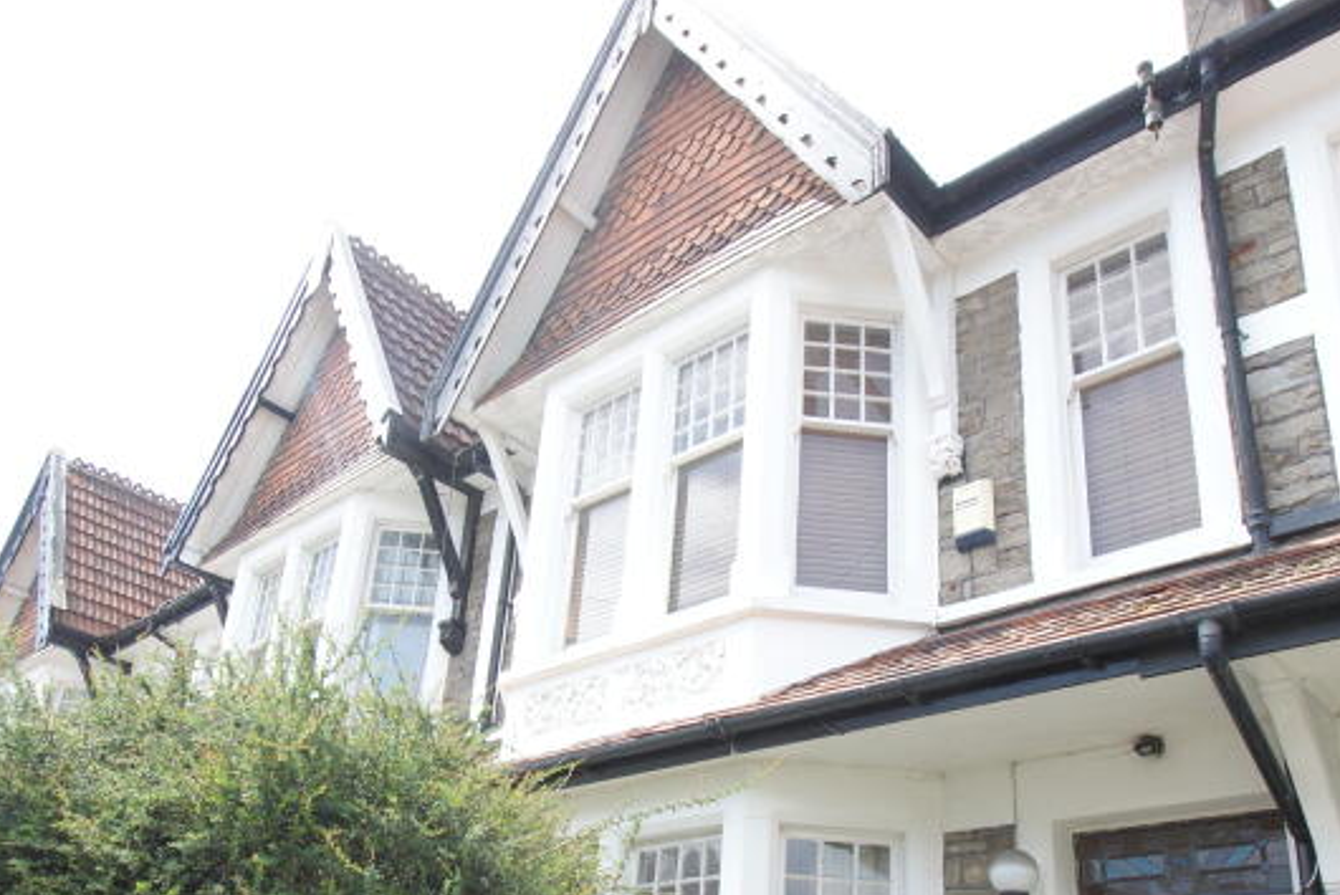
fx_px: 1080
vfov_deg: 43.8
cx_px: 703
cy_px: 654
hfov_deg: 63.6
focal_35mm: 29
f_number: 8
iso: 100
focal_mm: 10
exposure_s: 1/60
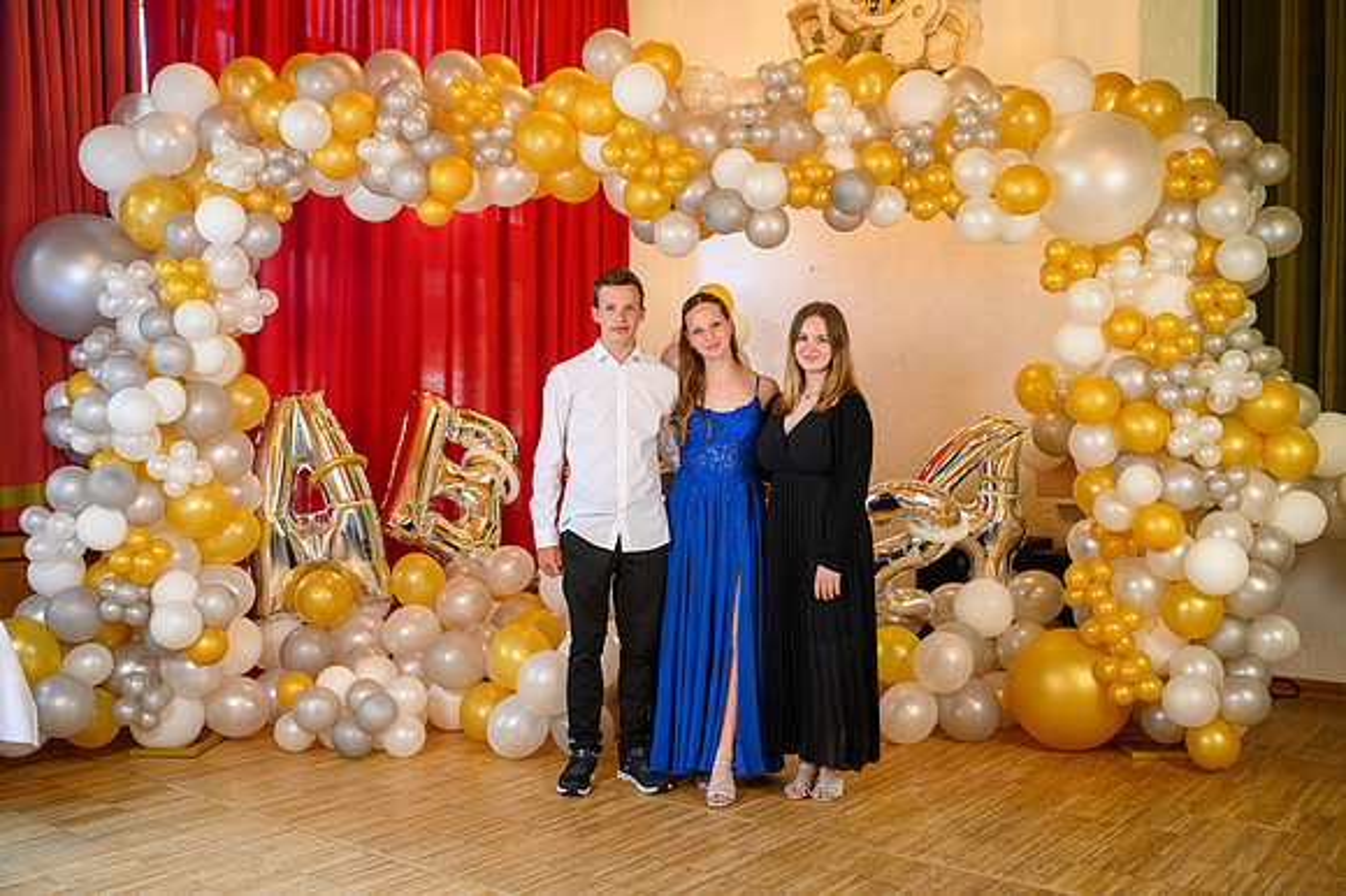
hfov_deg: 54.5
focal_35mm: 35
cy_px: 448
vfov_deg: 37.8
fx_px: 1308
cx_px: 673
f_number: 3.5
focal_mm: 35
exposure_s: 1/100
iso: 1250
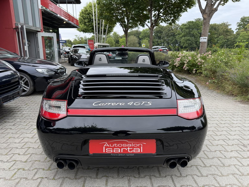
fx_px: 173
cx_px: 124
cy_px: 94
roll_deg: +0.5
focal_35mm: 24
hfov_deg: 71.6
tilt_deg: -14.6
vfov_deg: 56.8
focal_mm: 6.76
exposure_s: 1/216
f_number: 1.78
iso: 80
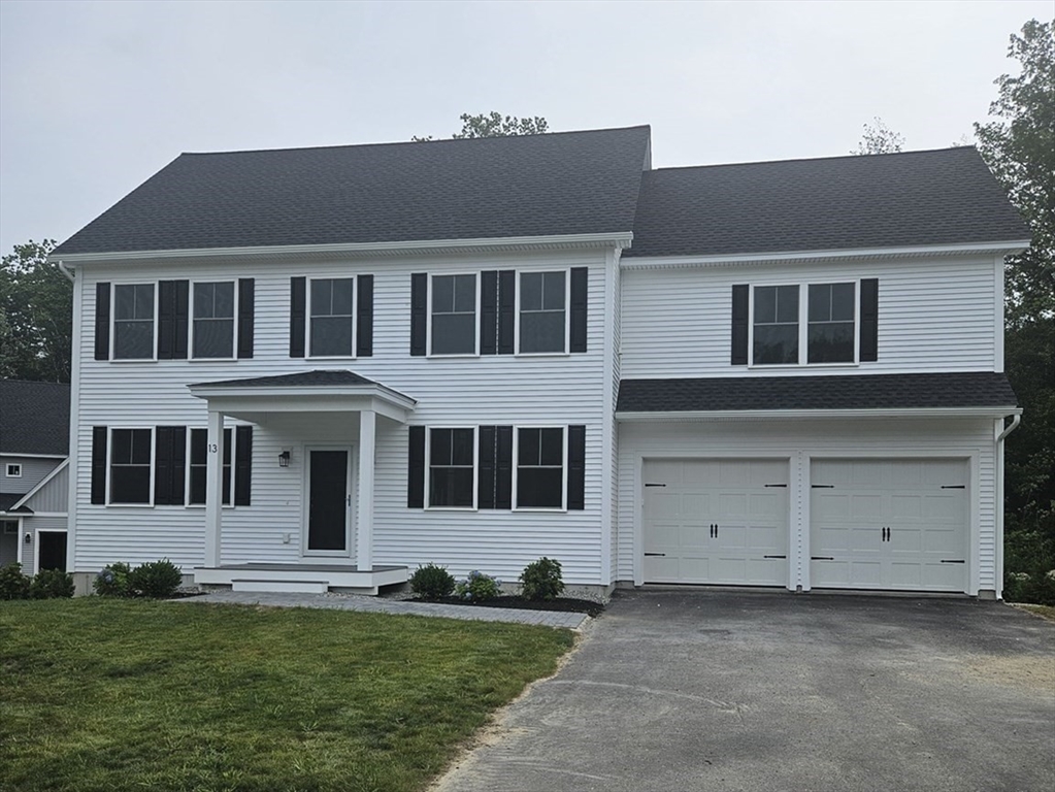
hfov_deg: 73.9
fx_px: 701
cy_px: 396
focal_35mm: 23
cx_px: 528
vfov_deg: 58.9
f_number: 1.8
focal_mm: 5.4
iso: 25
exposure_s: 1/3160
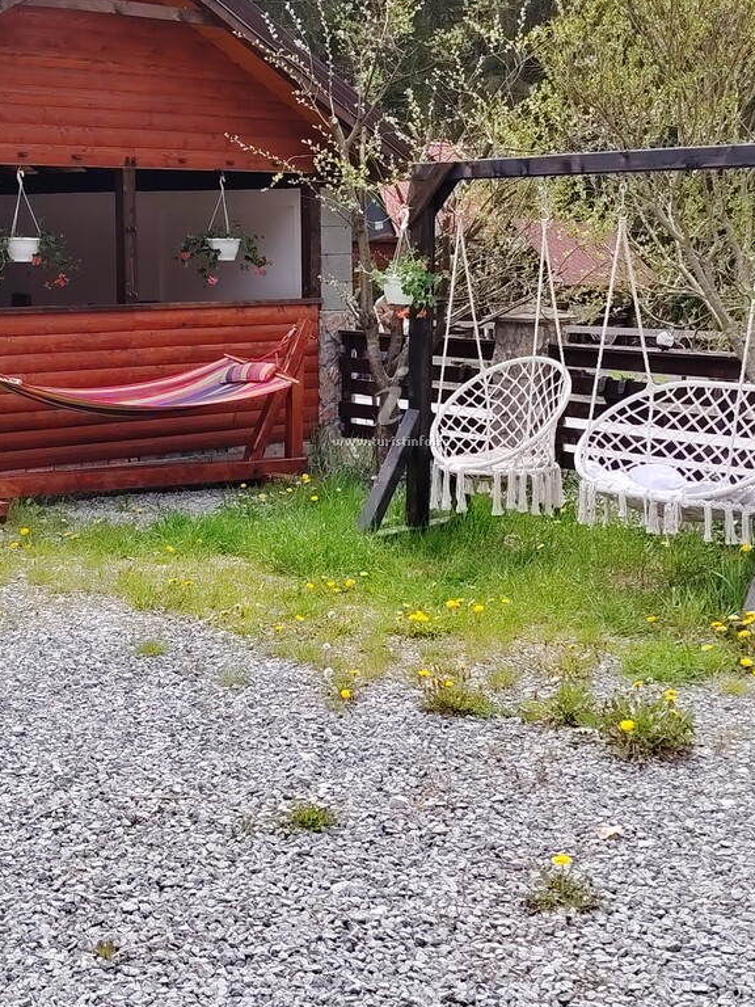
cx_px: 392
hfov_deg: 26.1
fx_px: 1629
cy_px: 405
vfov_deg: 34.2
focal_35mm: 56
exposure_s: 1/411
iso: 100
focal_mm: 5.25
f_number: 1.75
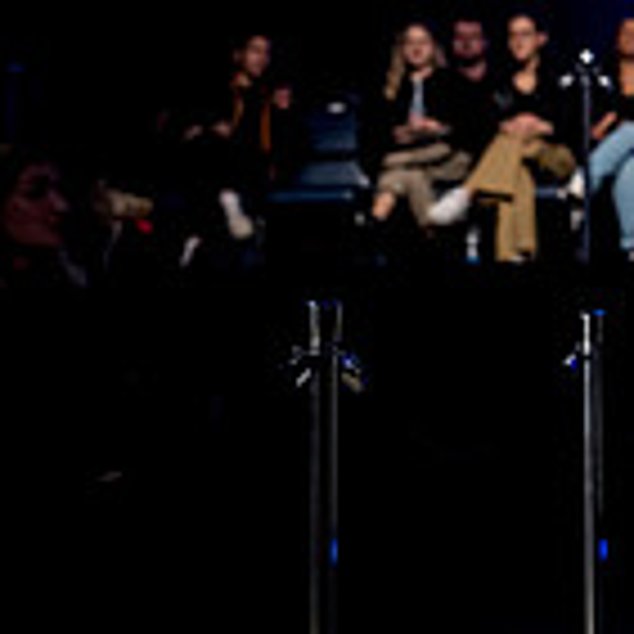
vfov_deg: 9.9
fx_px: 3626
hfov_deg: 9.4
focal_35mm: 175
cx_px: 1210
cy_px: -65
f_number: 2.8
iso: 3200
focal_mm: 50
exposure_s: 1/1000
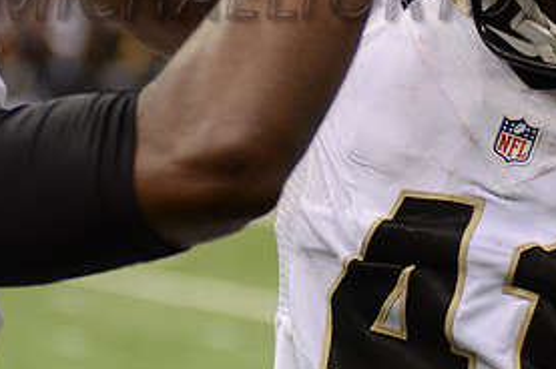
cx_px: 442
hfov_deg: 8.2
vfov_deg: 5.4
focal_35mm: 251
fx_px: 3872
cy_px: -12
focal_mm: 80
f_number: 2.8
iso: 800
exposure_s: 1/1000
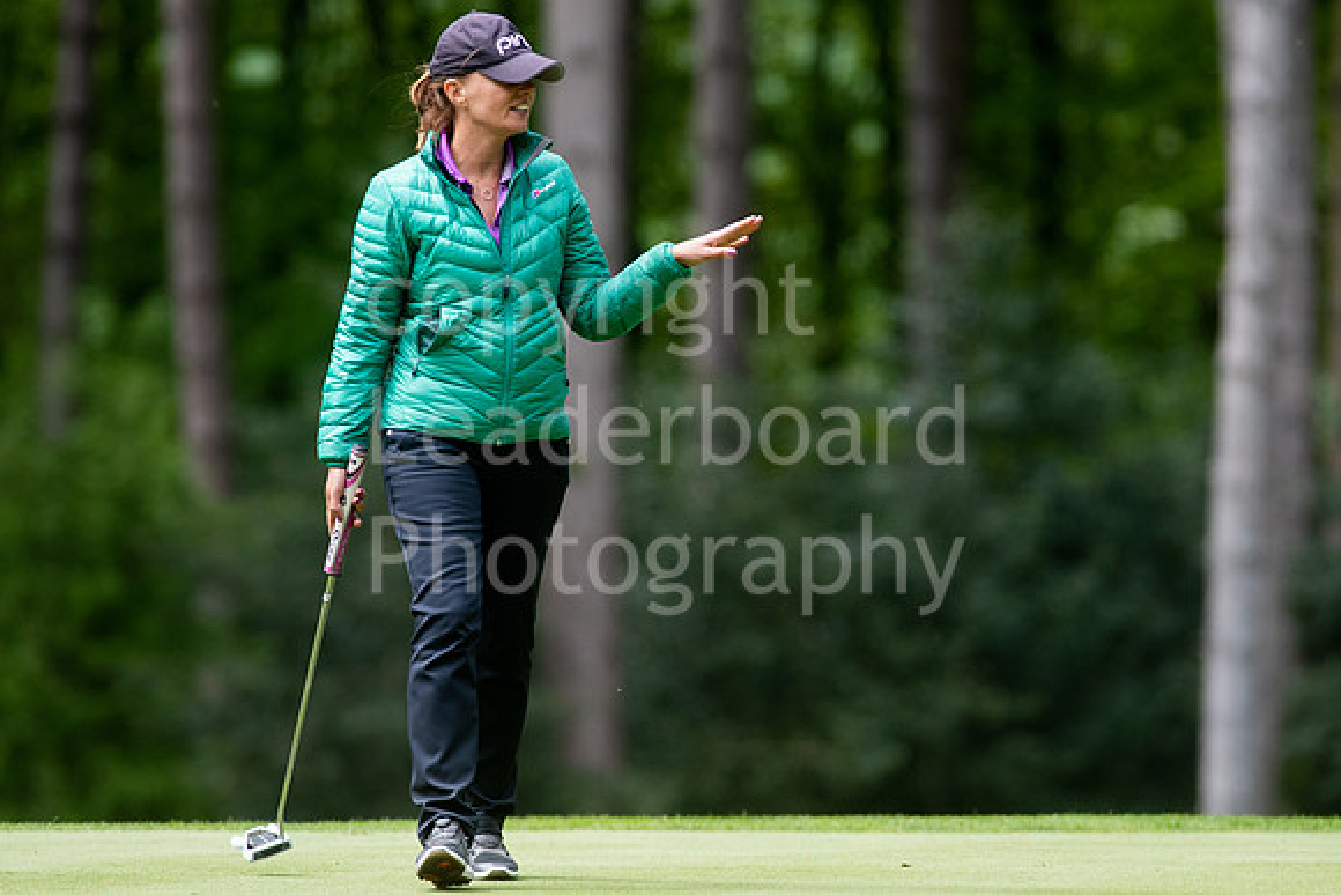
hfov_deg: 4.6
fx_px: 16766
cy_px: 448
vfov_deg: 3.1
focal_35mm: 450
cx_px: 670
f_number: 4.5
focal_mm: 300
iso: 800
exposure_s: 1/2500
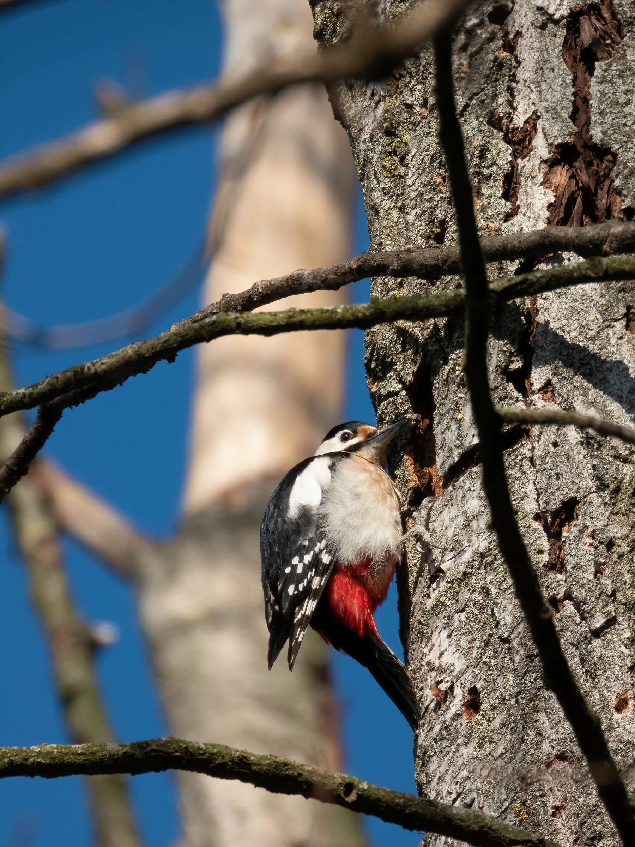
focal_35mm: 1200
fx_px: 29351
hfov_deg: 1.2
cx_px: 318
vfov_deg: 1.7
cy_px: 424
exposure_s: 1/400
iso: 100
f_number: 5.6
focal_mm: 216
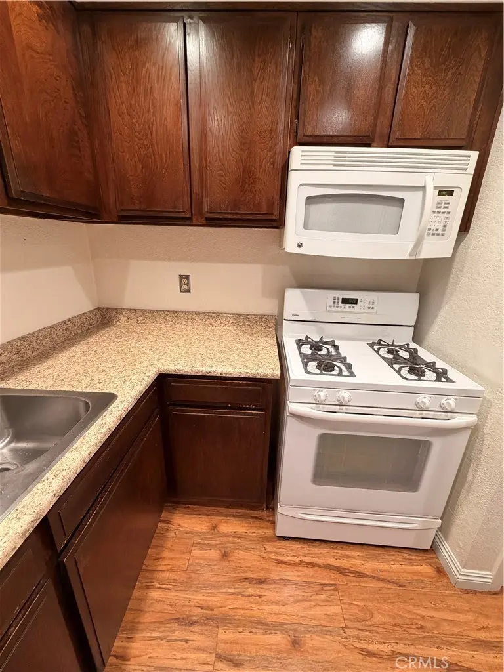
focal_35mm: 14
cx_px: 252
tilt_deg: -18.5
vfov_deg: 102.1
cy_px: 336
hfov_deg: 85.7
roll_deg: -1.7
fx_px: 272
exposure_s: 1/60
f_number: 2.2
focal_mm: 2.22
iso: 200
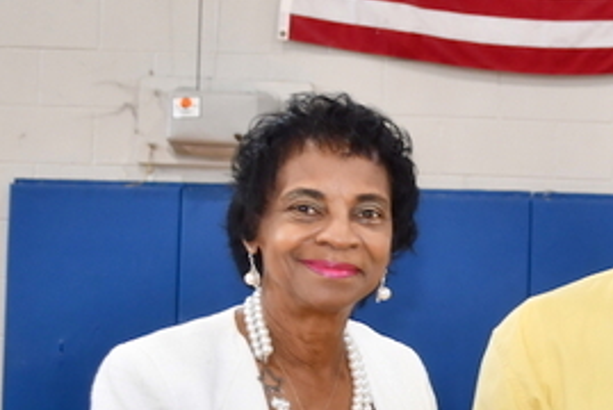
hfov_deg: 18.5
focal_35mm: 107
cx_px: 638
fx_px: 1824
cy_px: 310
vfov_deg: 12.8
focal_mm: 24
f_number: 4
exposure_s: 1/100
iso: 400
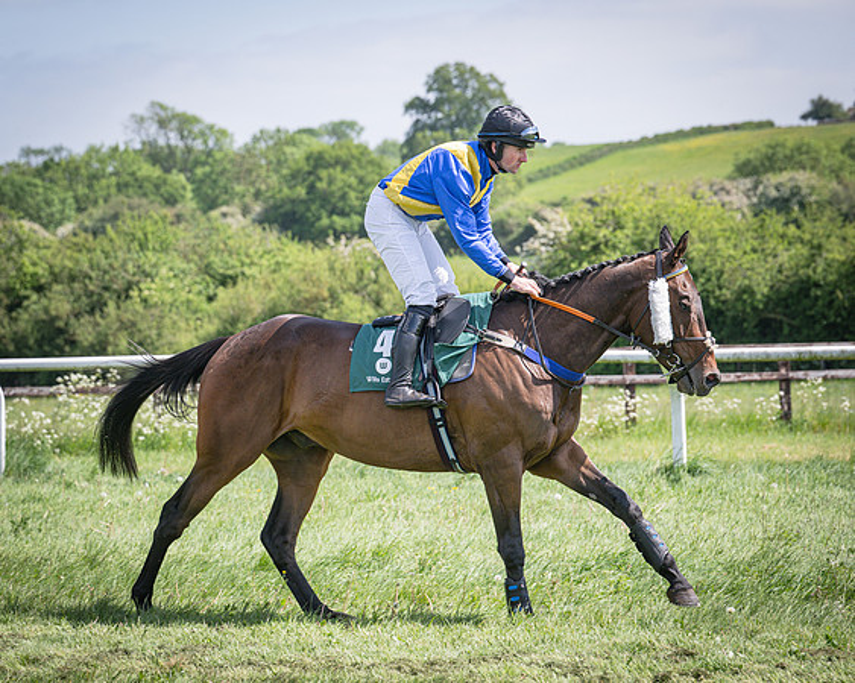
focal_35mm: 124
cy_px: 342
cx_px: 342
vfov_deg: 12.4
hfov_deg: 15.5
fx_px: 3134
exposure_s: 1/1600
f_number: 5
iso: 400
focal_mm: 110
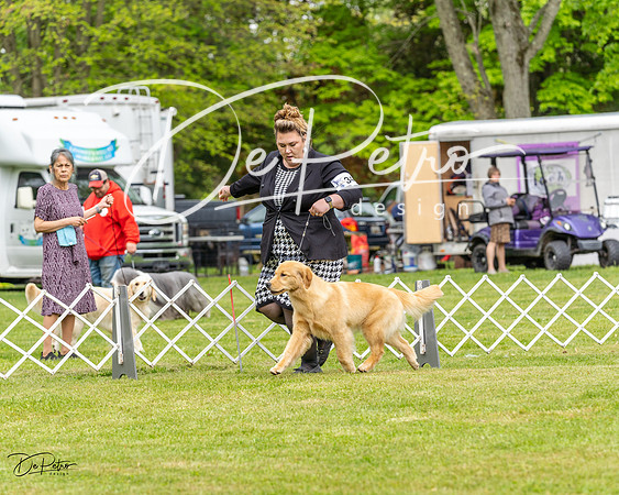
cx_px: 310
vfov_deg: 9.7
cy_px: 248
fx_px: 2929
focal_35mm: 160
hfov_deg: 12.1
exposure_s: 1/640
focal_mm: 142
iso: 400
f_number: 4.5
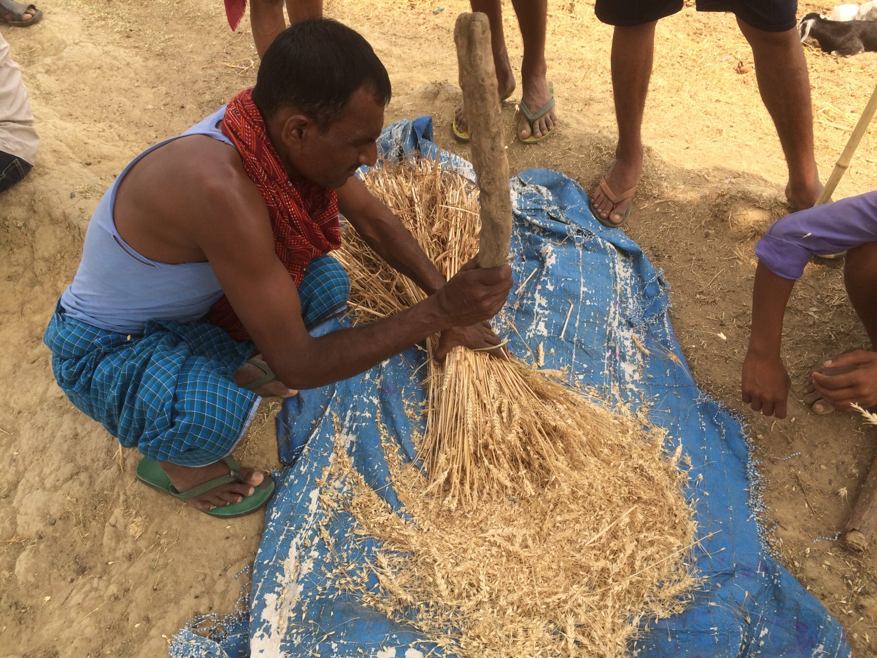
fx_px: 735
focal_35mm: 29
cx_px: 438
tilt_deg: -45.6
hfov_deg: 61.7
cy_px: 329
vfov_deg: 48.2
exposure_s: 1/672
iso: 32
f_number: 2.2
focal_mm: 4.15
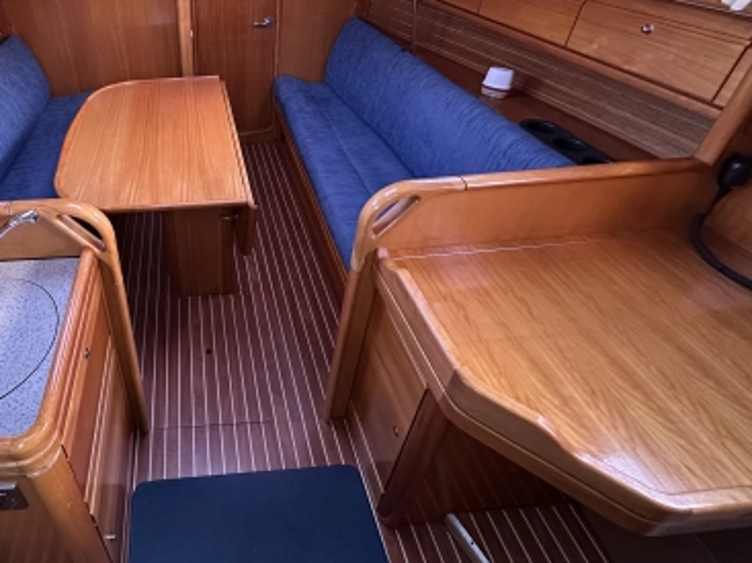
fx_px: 456
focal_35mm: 21
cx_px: 199
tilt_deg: -32.4
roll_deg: +3.4
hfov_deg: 74.0
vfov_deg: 61.4
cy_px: 175
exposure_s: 1/60
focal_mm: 2.22
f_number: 2.2
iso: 640
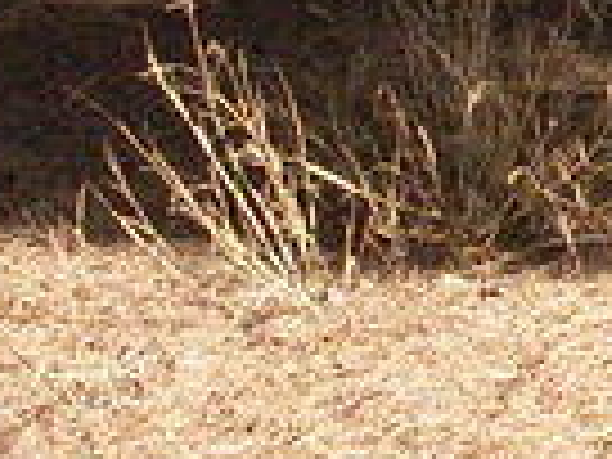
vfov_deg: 6.6
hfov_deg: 8.3
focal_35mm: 223
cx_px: 1300
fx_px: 3943
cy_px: 0
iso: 80
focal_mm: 6.3
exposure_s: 1/350
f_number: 2.8
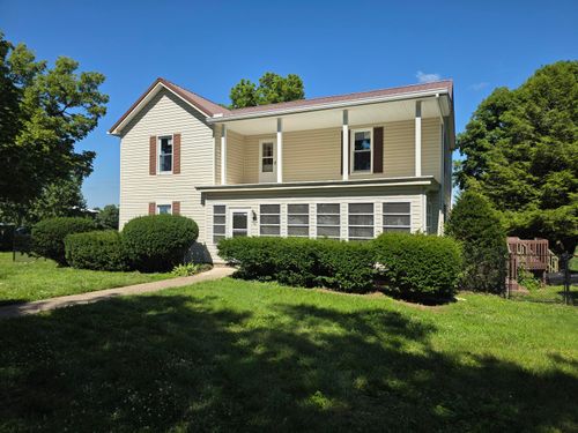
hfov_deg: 73.9
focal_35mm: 23
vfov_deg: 58.9
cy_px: 216
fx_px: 384
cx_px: 289
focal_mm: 6.3
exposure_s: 1/4889
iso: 80
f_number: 1.7
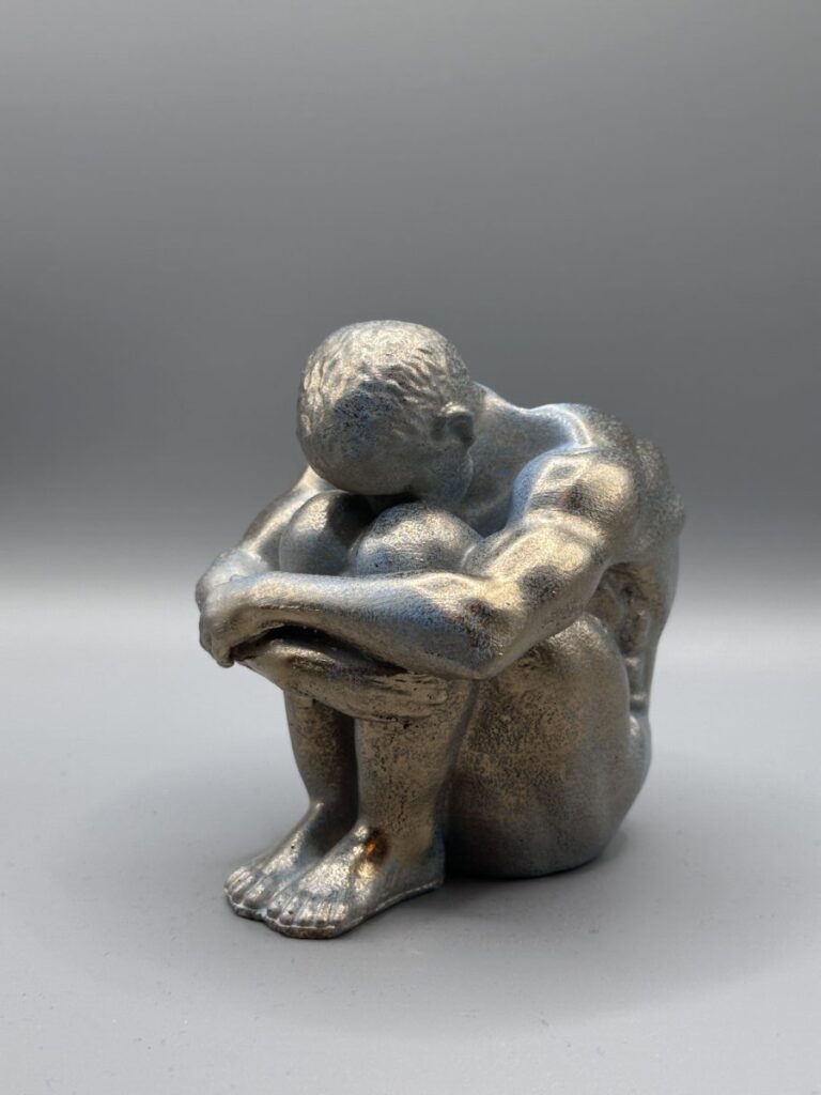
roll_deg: -0.4
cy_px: 548
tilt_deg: -9.4
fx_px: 1518
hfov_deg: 30.3
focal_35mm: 48
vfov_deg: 39.7
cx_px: 410
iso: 64
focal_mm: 6.86
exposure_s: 1/178
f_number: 1.78
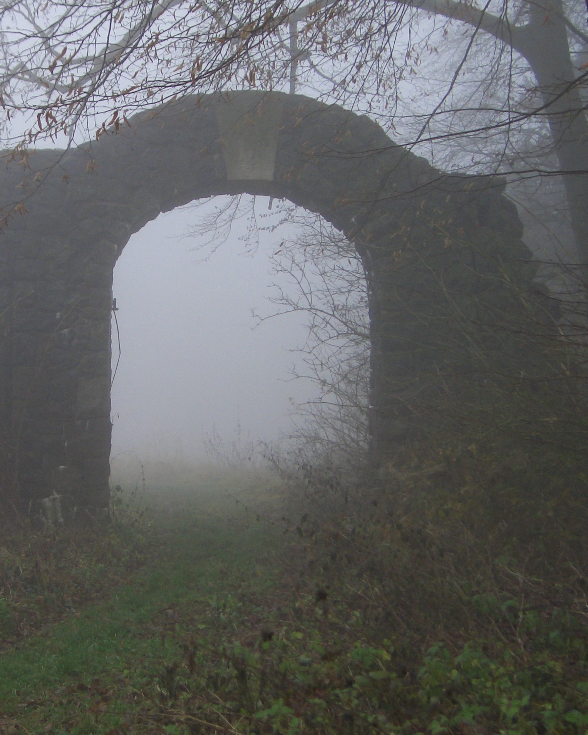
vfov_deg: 26.4
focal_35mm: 72
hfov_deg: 21.2
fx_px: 1566
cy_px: 369
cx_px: 211
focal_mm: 11.4
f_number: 3.3
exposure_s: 1/100
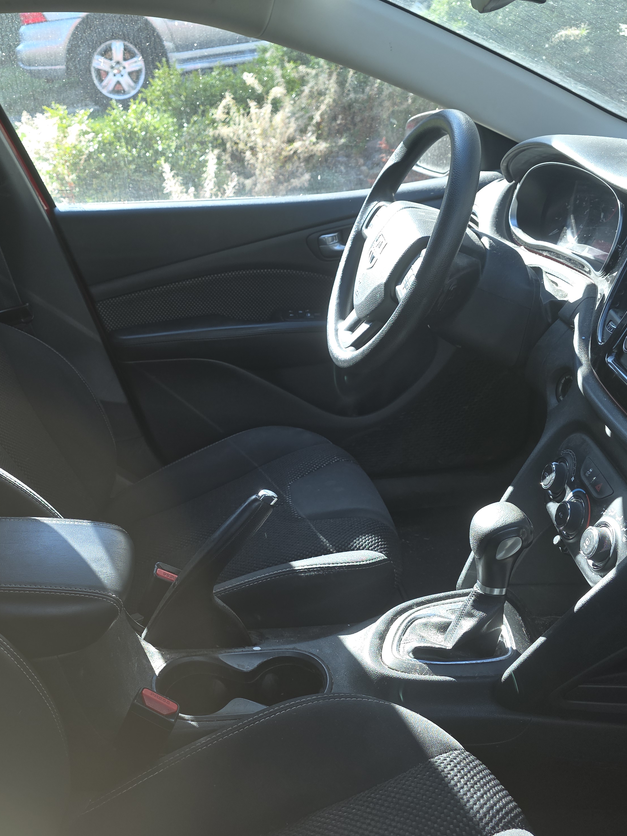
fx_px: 749
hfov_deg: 44.8
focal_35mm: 31
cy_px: 418
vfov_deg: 58.4
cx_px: 208
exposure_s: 1/60
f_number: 1.7
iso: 20
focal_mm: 6.3
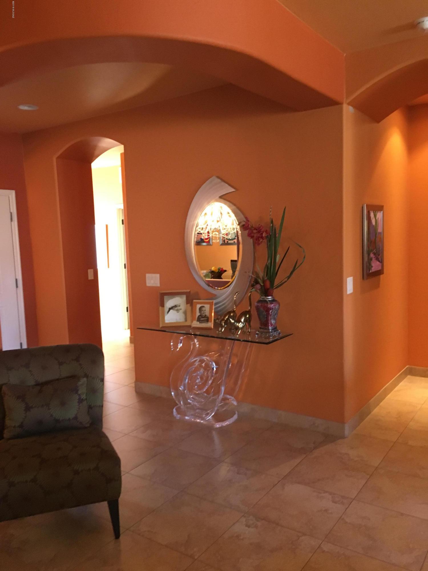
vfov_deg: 61.7
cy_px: 286
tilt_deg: -4.2
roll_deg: +2.5
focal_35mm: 29
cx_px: 214
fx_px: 478
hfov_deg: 48.2
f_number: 2.2
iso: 200
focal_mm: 4.15
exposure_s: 1/15
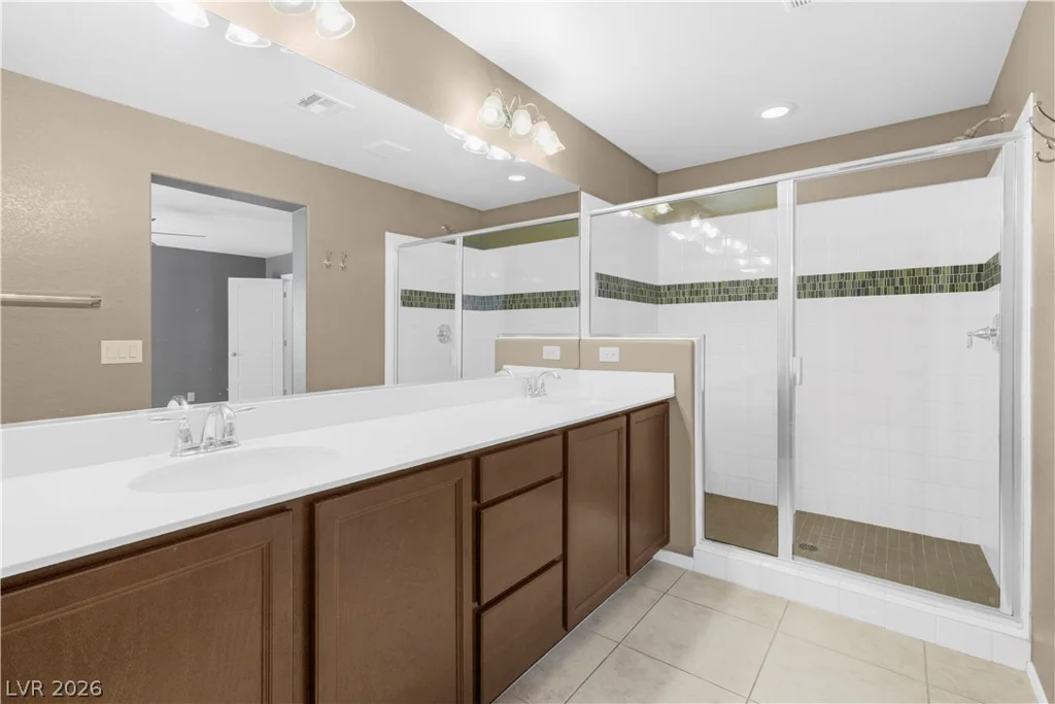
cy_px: 352
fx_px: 469
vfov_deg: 73.8
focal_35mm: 16
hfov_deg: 96.7
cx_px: 528
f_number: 8
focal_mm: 16
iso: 800
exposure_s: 1/40
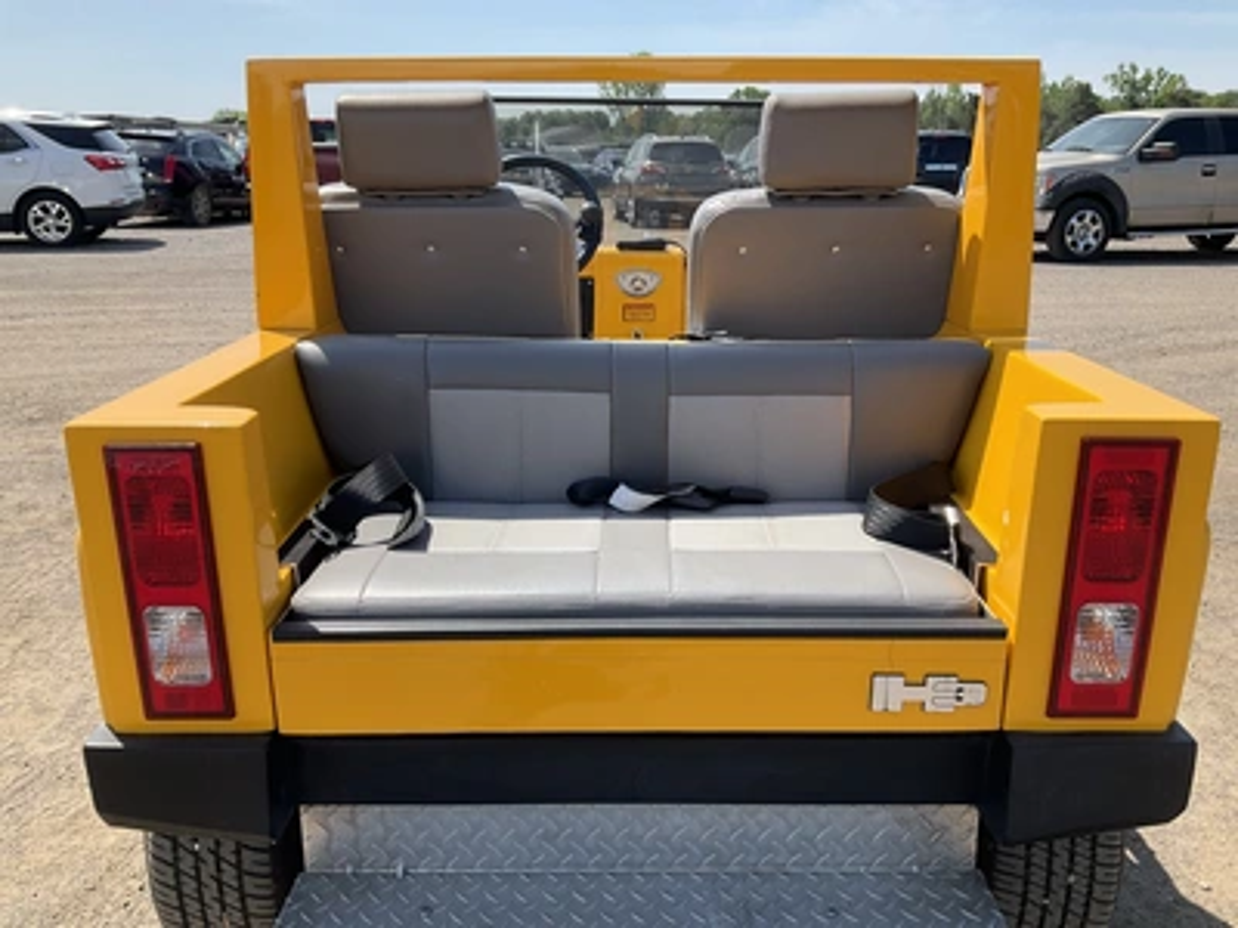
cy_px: 464
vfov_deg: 48.2
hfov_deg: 61.7
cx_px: 619
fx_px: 1037
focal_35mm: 29
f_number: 1.8
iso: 25
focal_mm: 3
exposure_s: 1/1121
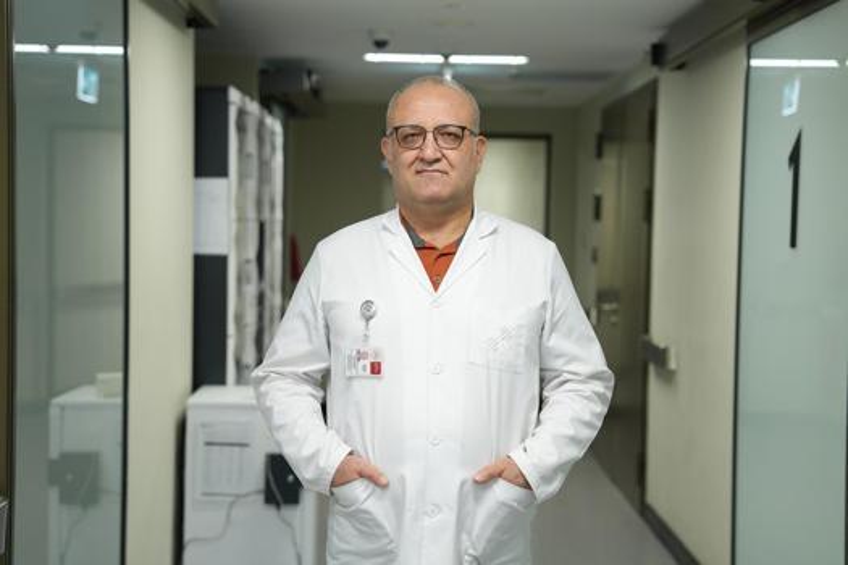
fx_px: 1460
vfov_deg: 21.9
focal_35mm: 62
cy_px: 282
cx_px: 424
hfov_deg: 32.4
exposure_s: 1/40
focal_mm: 62
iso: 200
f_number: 2.8
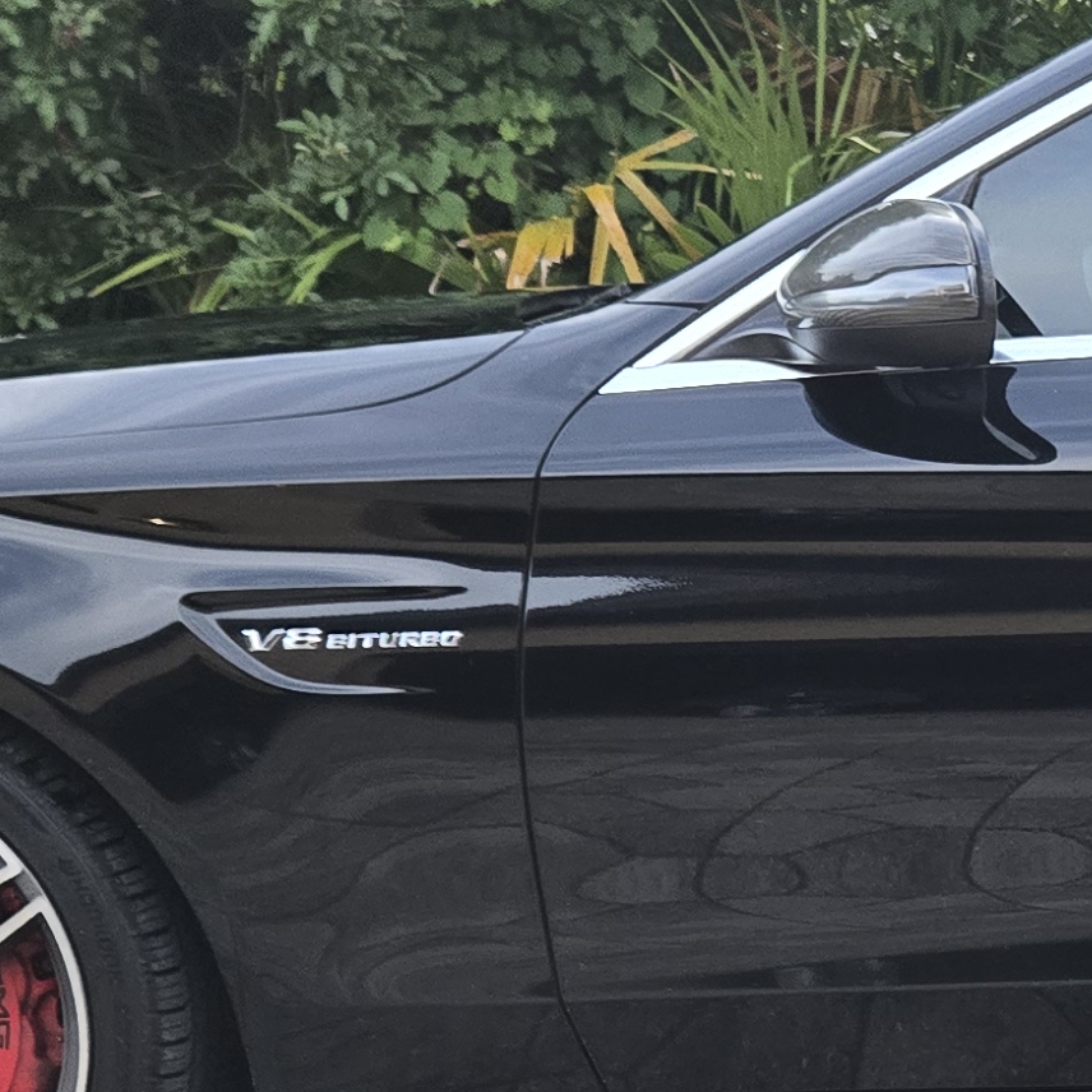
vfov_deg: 18.2
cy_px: 767
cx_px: 1514
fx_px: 3391
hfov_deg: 17.0
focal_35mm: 95
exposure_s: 1/180
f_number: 1.8
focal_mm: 5.4
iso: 160
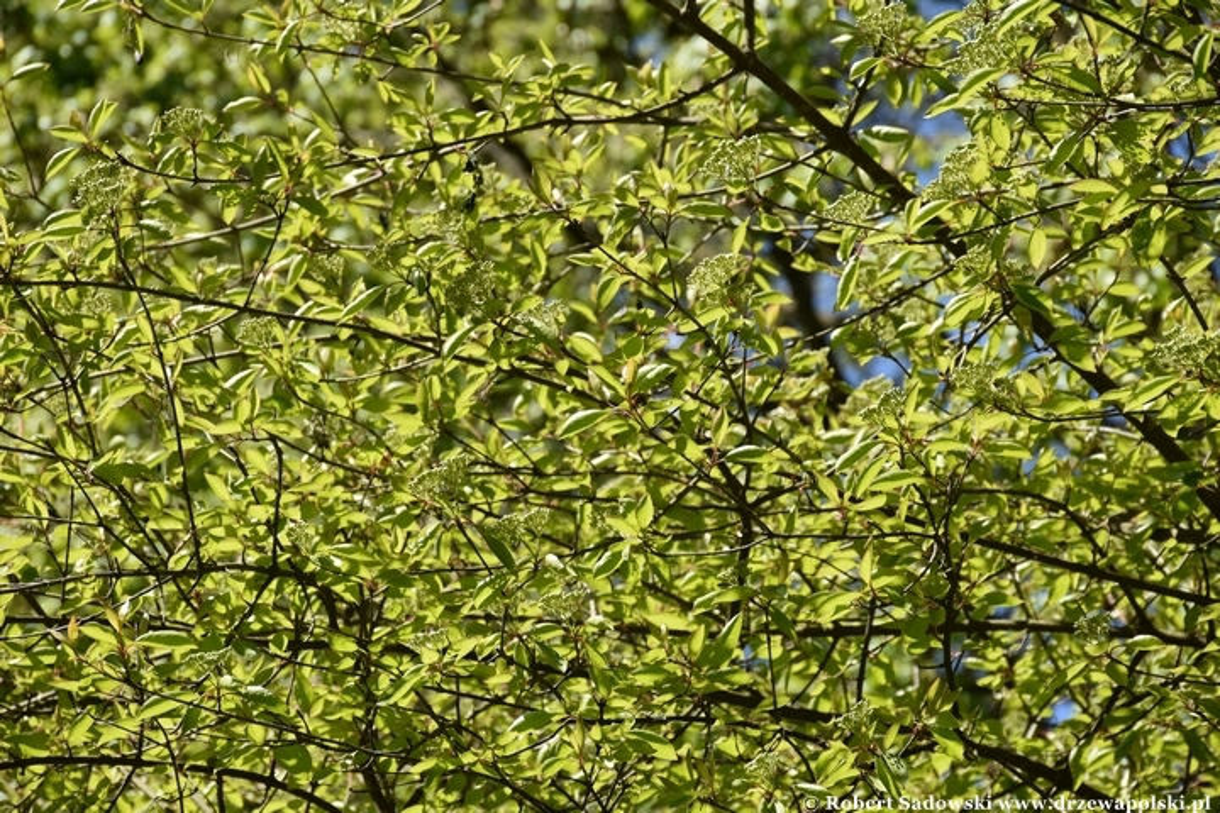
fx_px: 5337
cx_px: 610
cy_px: 406
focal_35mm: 158
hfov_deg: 13.0
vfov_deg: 8.7
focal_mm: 105
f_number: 8
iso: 200
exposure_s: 1/400
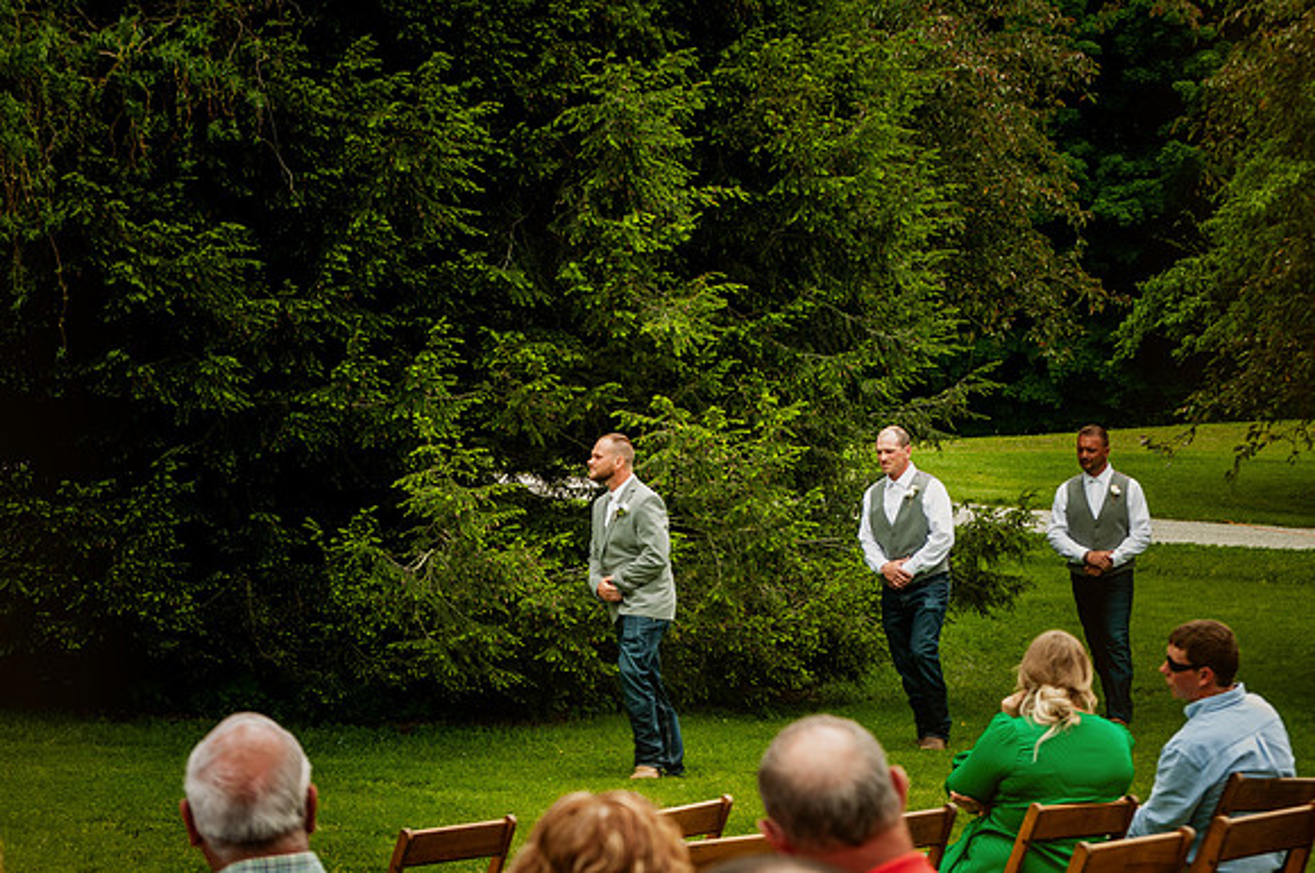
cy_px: 436
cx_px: 658
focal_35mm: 108
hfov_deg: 19.0
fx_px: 3939
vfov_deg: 12.6
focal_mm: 72
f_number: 6.3
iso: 200
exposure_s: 1/160
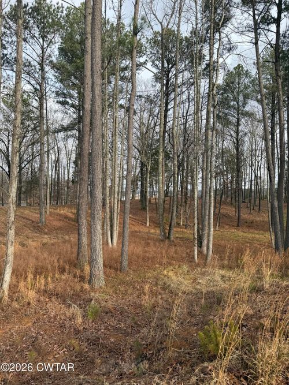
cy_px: 192
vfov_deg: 71.6
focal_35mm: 24
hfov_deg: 56.8
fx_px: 267
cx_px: 144
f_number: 1.78
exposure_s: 1/1553
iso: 80
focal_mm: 6.76
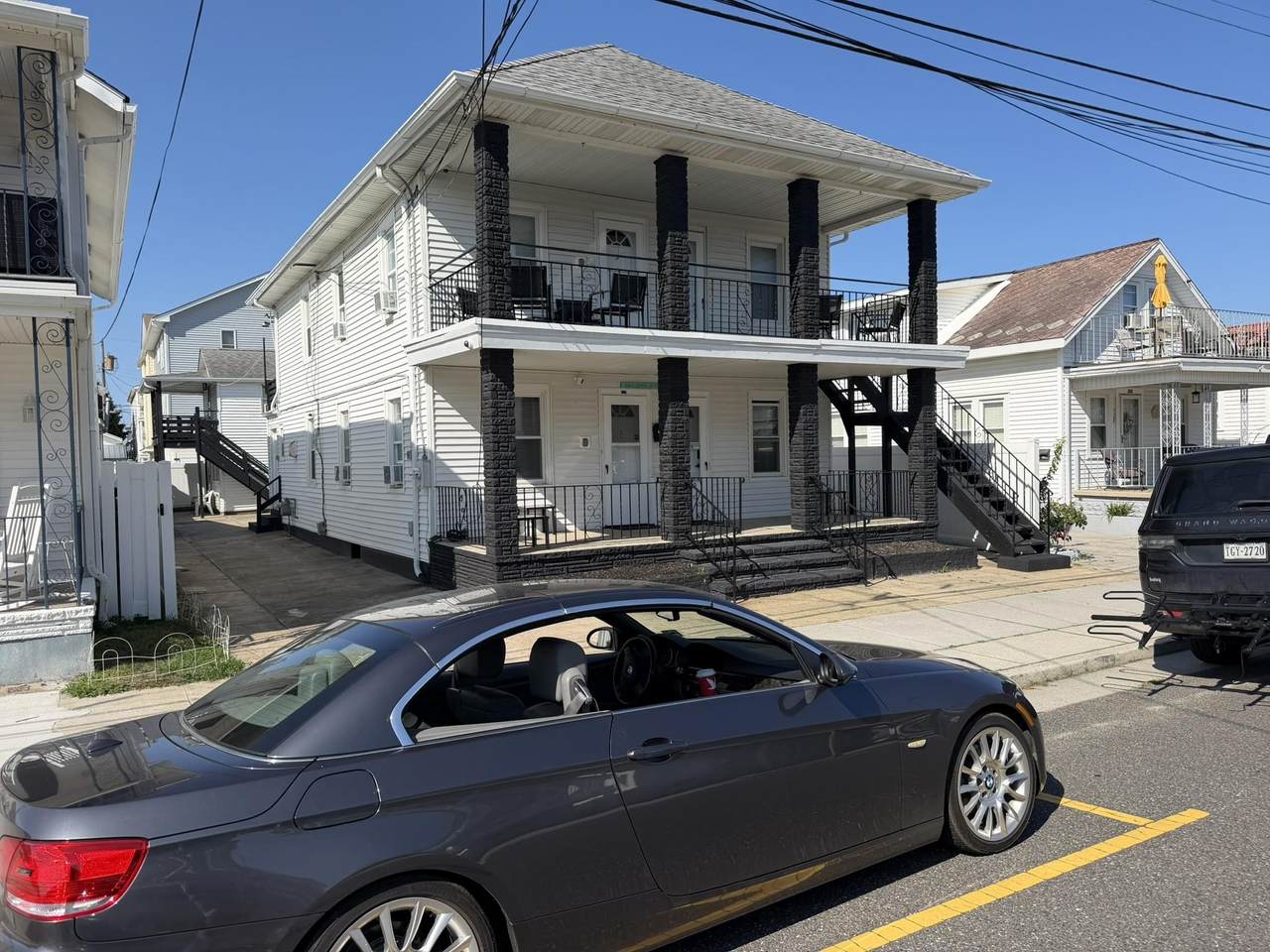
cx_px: 635
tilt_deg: -1.8
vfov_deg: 56.8
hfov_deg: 71.6
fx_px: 881
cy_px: 476
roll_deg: +1.8
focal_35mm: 24
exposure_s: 1/4405
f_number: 1.78
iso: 80
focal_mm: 6.76
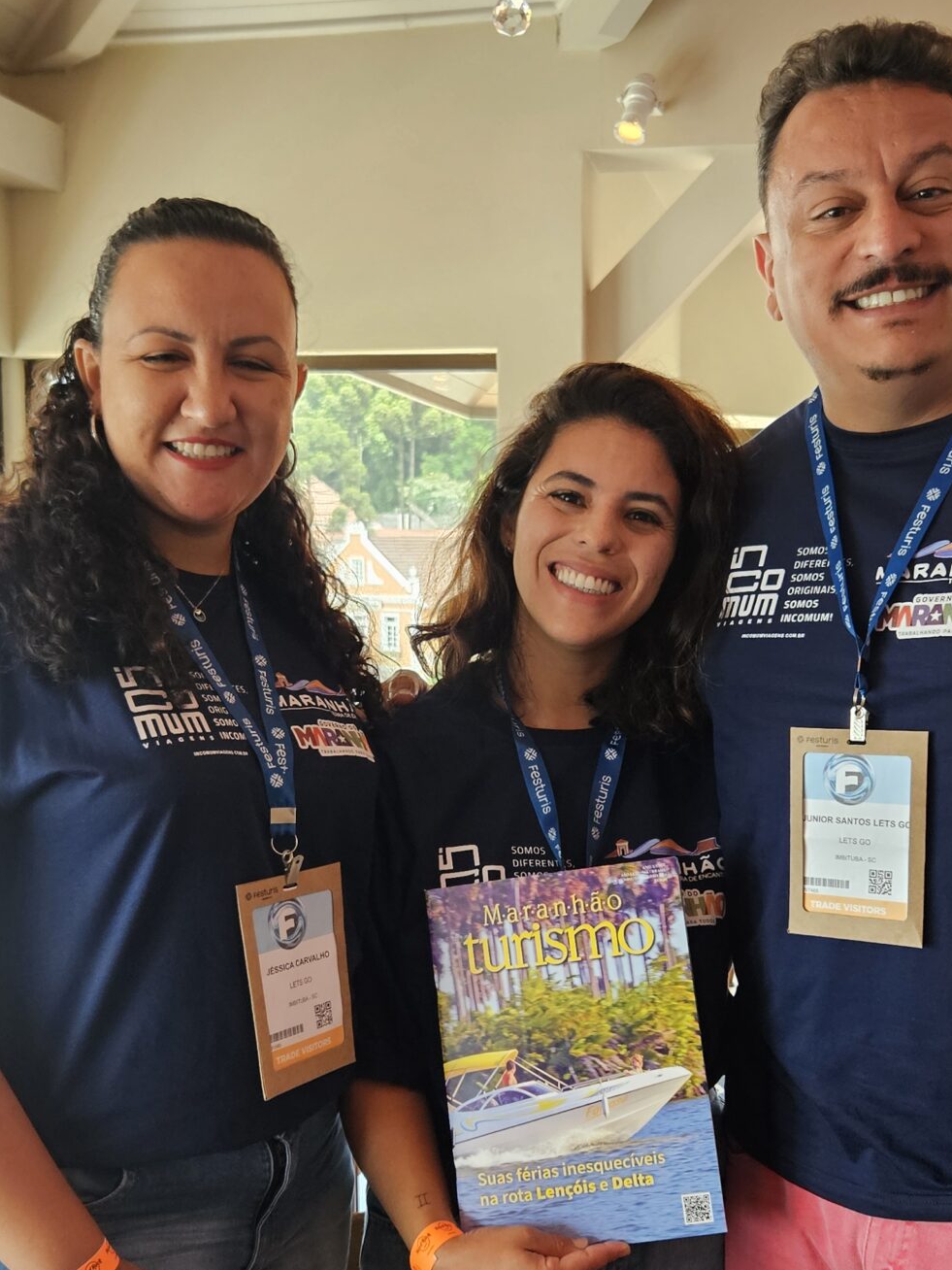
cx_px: 542
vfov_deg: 42.0
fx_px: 1650
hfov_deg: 32.1
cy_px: 725
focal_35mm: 45
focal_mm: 5.4
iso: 200
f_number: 1.8
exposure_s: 1/207
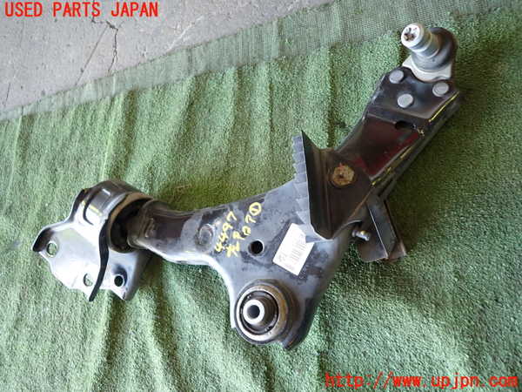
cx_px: 261
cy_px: 196
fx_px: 377
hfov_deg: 69.4
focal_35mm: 25
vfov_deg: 54.9
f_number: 2
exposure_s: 1/40
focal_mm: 4.5
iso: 200
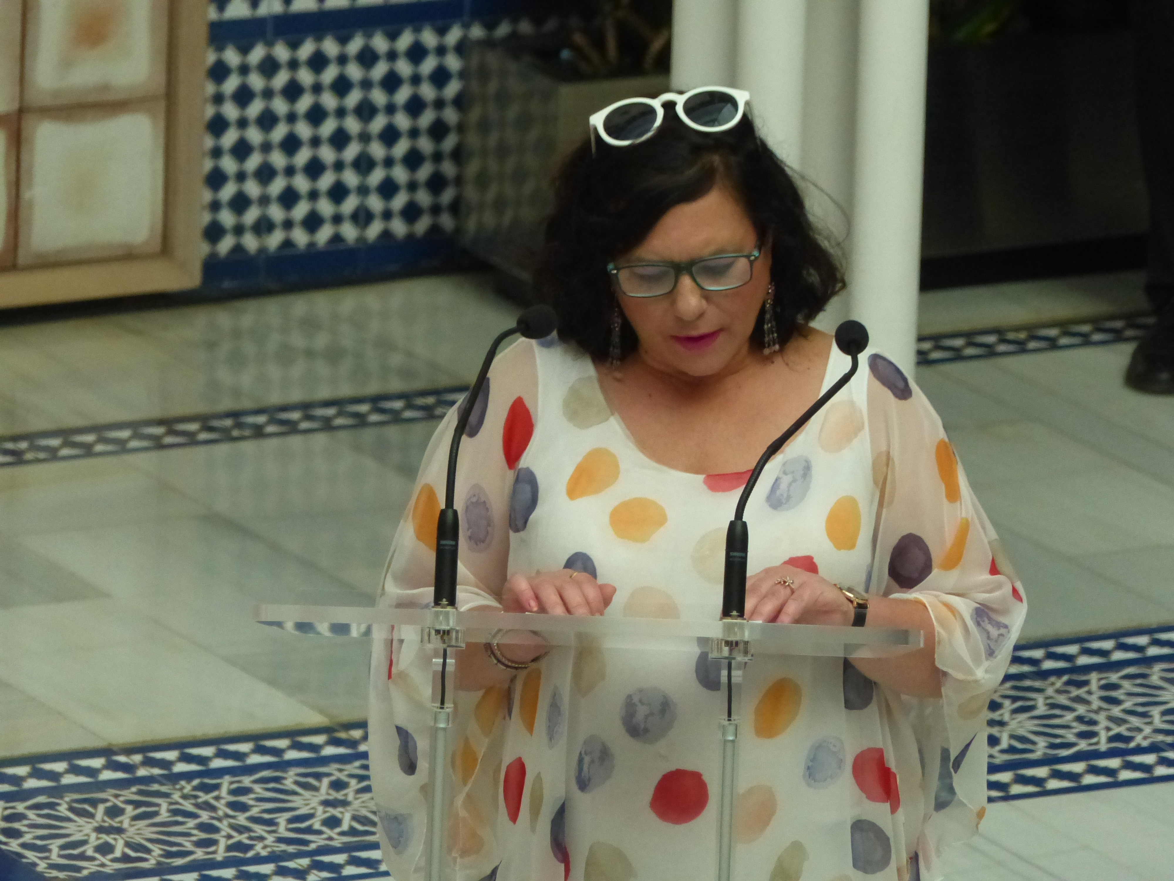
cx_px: 587
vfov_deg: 3.2
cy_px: 440
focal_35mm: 460
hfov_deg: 4.3
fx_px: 15601
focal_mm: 82.8
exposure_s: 1/2000
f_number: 3.2
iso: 800
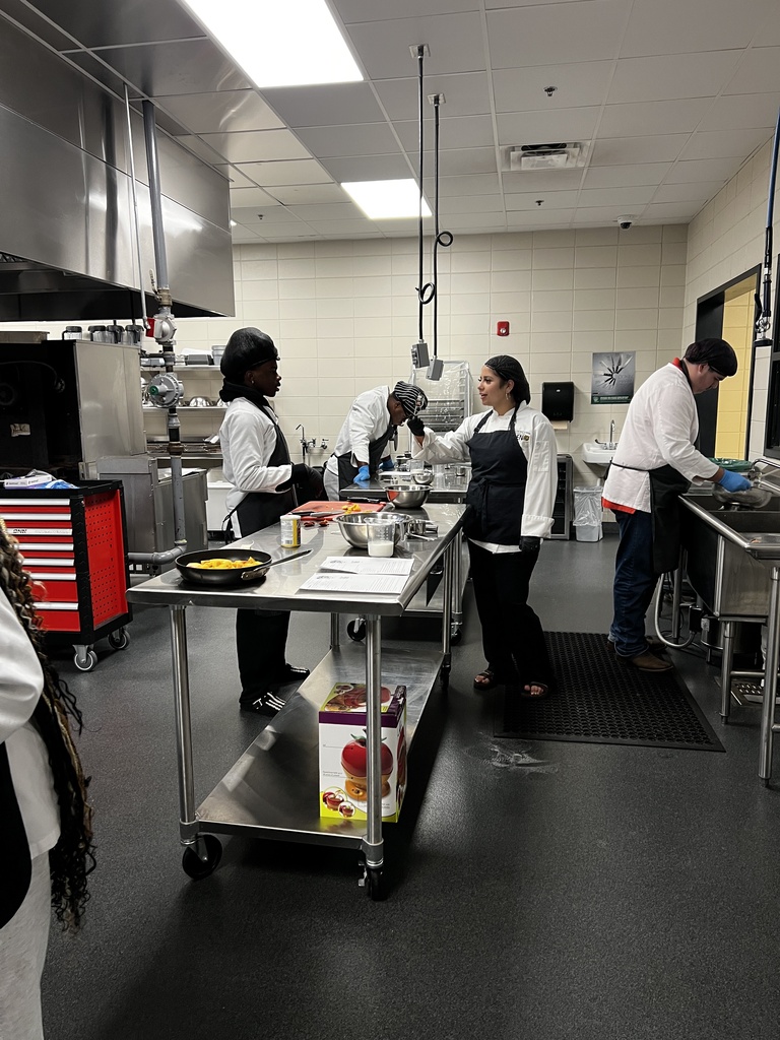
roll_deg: -0.1
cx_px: 390
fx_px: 781
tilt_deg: -9.6
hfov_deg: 53.1
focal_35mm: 26
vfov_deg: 67.3
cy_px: 520
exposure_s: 1/60
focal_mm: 5.7
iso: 100
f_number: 1.5
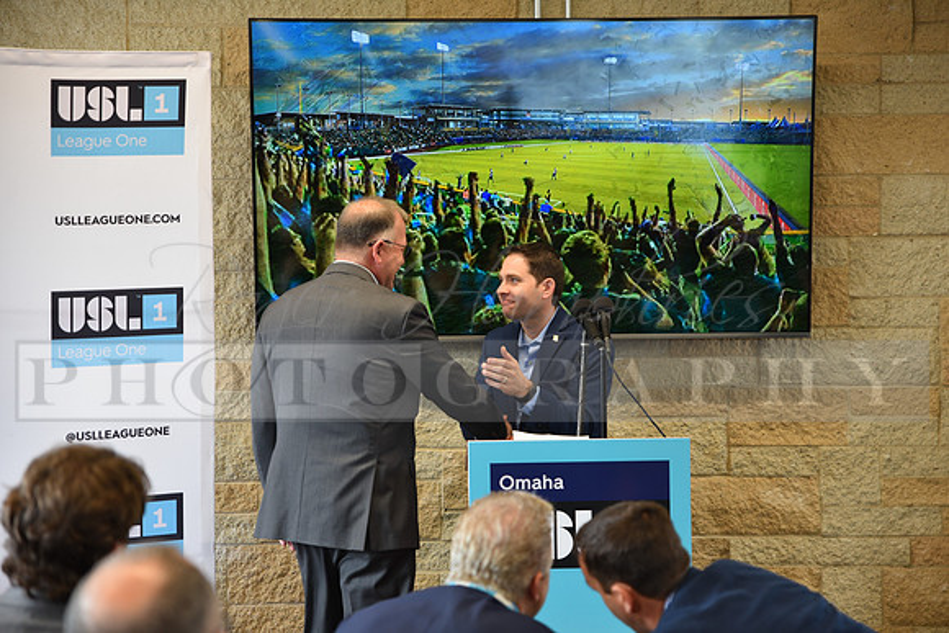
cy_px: 316
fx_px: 1846
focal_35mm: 70
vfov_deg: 19.5
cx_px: 474
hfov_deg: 28.8
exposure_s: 1/60
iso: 400
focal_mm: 70
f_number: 2.8
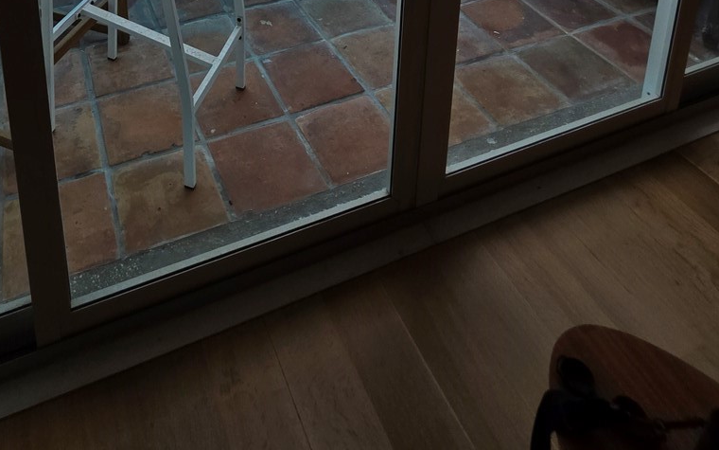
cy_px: -209
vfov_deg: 29.0
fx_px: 568
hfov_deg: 62.7
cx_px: 228
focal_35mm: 29
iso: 40
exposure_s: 1/591
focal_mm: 2.2
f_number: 1.9
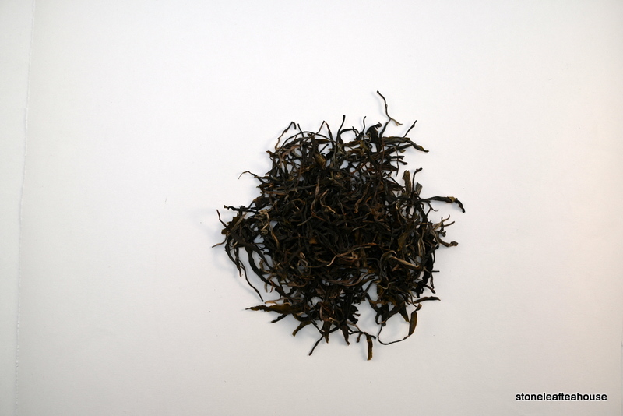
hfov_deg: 56.1
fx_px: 584
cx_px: 312
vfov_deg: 39.2
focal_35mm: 34
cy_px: 208
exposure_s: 1/80
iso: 100
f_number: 4.5
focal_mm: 22.5
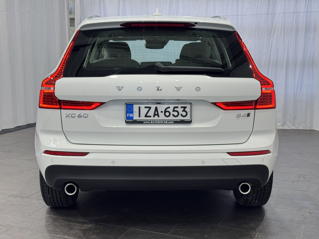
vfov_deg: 30.3
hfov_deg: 39.7
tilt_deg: -8.3
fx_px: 442
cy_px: 120
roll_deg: -0.1
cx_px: 160
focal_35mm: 48
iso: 64
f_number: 1.78
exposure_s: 1/100
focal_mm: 6.76
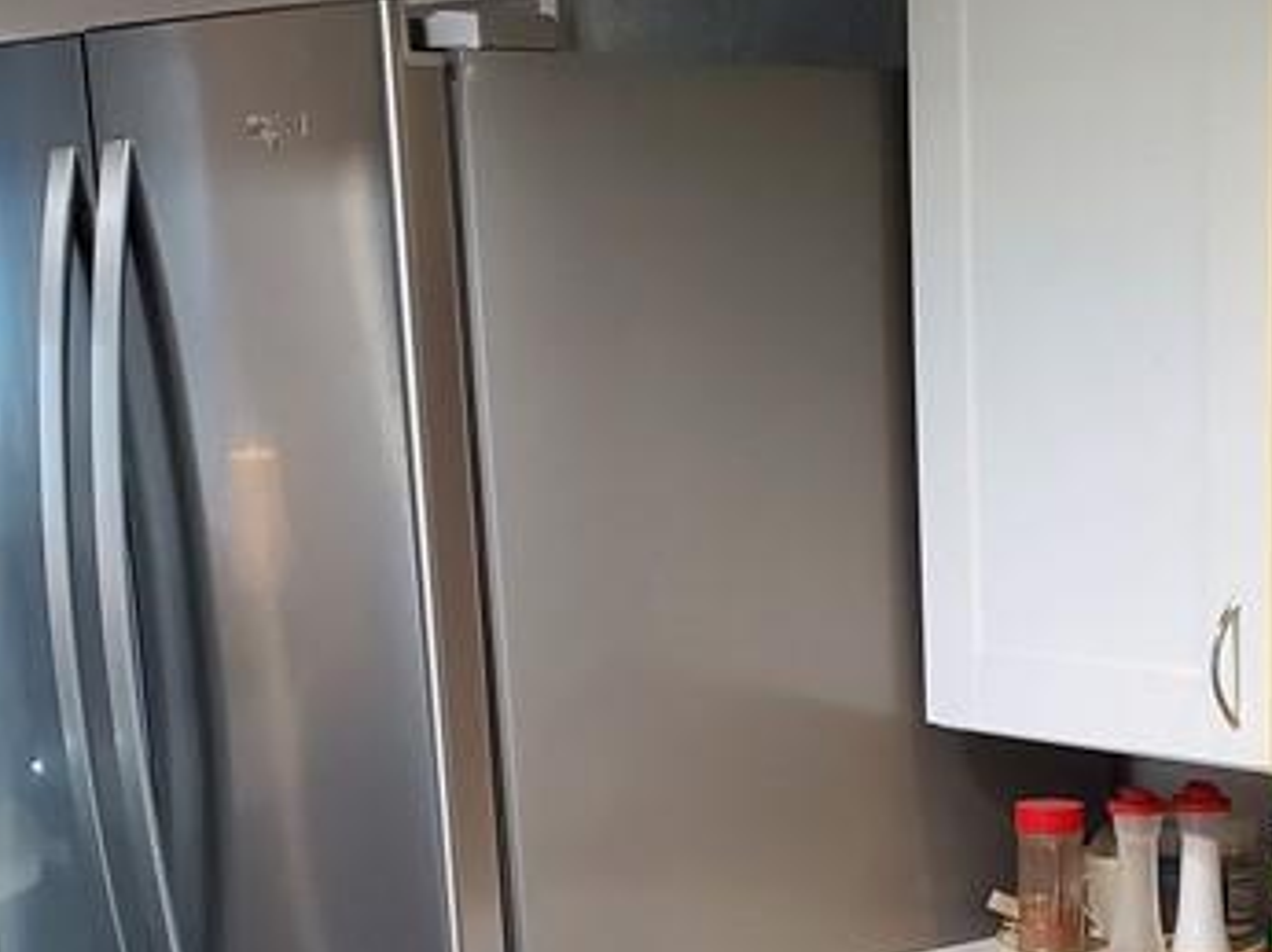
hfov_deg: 24.7
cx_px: 1114
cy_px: 1022
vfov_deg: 18.5
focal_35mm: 77
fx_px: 2827
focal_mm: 4.3
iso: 320
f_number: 2.4
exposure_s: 1/40
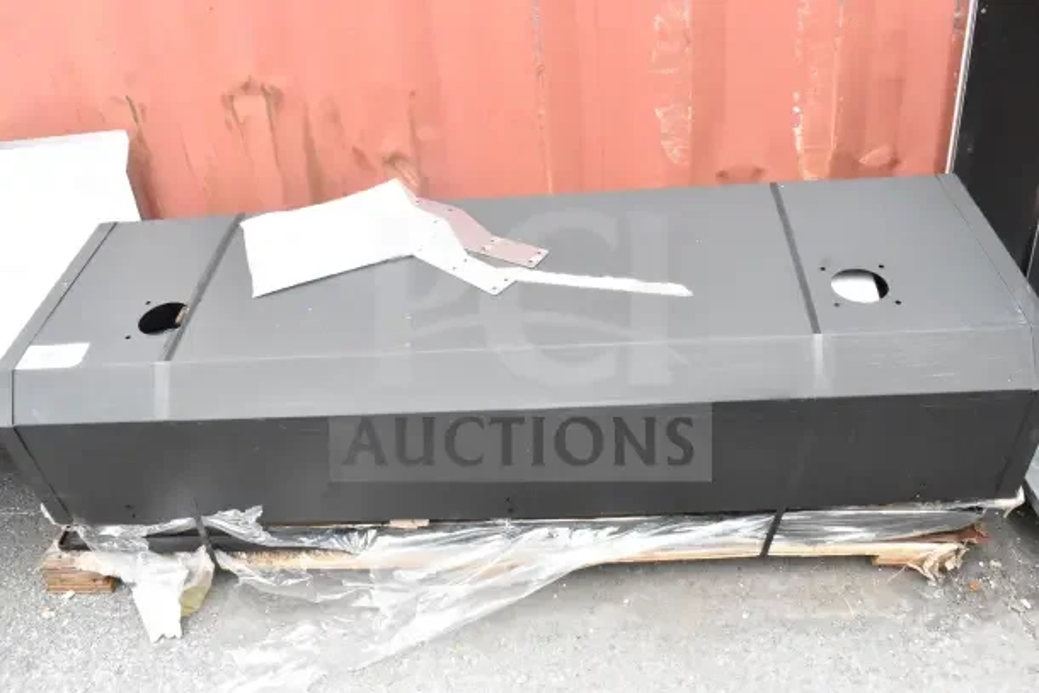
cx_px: 520
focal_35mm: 30
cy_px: 346
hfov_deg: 61.9
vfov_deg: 43.6
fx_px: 866
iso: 6400
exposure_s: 1/500
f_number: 11
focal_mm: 20
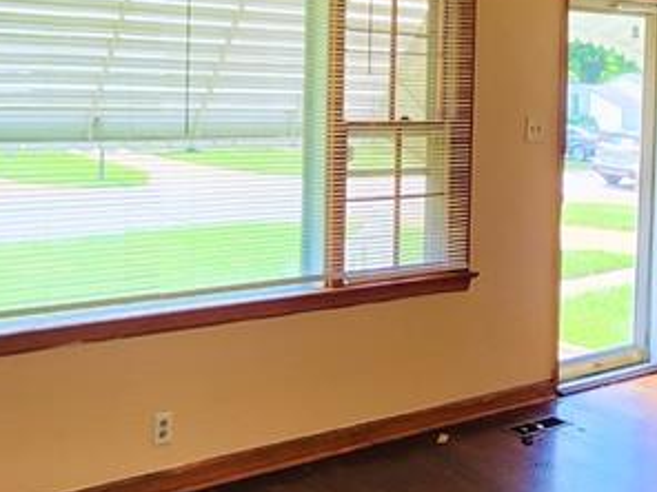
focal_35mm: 45
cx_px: 337
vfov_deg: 31.8
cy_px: 143
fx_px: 854
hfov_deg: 42.1
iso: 50
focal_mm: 2.2
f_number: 2.2
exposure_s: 1/60
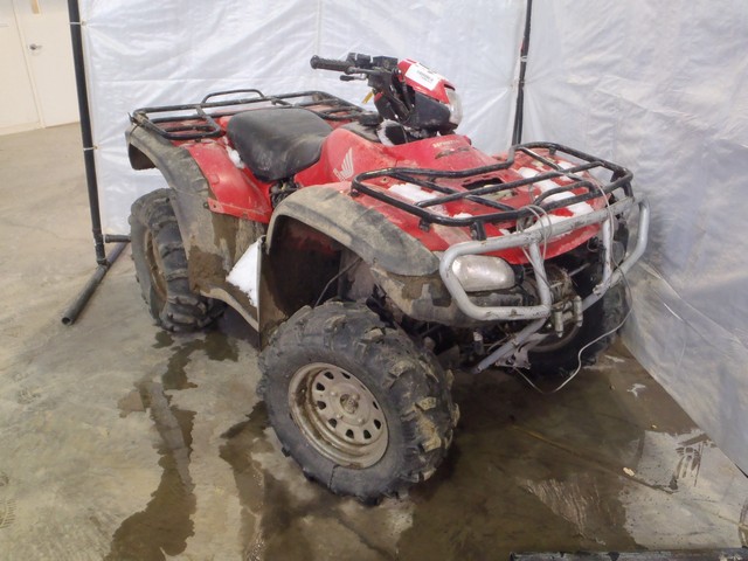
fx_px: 605
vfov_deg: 49.7
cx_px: 374
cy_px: 280
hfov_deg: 63.4
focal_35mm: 28
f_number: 3.5
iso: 200
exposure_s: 1/10
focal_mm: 5
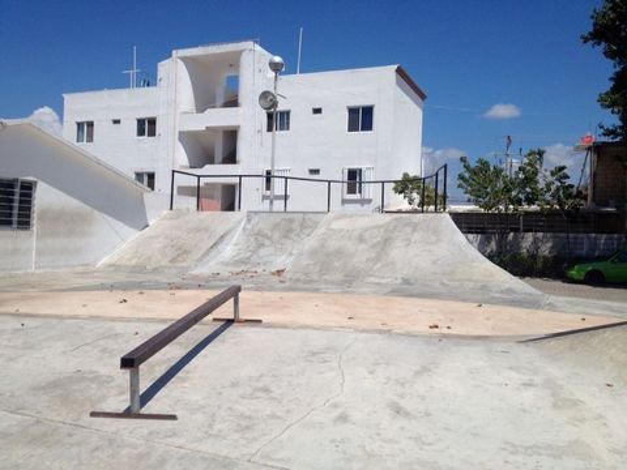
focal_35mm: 35
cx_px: 314
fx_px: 634
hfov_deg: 52.6
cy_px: 235
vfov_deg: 40.7
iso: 50
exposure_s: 1/4255
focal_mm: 4.28
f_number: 2.4
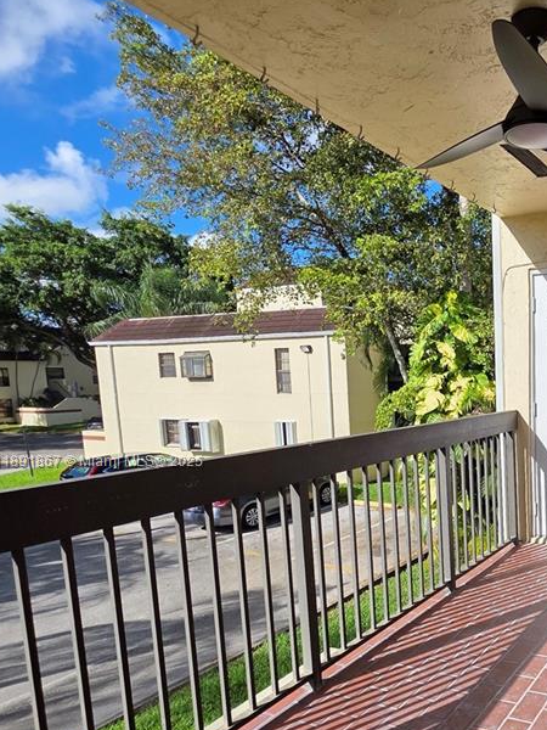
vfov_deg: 66.2
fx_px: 548
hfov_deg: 46.0
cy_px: 462
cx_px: 528
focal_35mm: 26
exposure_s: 1/2352
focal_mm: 2.2
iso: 40
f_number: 1.9
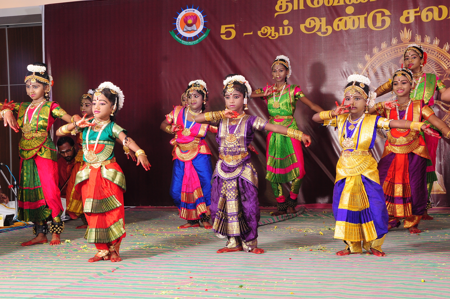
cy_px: 151
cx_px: 227
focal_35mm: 58
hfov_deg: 34.5
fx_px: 724
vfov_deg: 23.3
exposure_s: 1/125
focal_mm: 38
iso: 400
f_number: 11
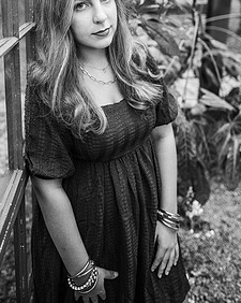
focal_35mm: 36
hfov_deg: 40.8
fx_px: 321
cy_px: 67
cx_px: 89
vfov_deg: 47.9
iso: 640
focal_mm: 24
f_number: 2.2
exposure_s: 1/250
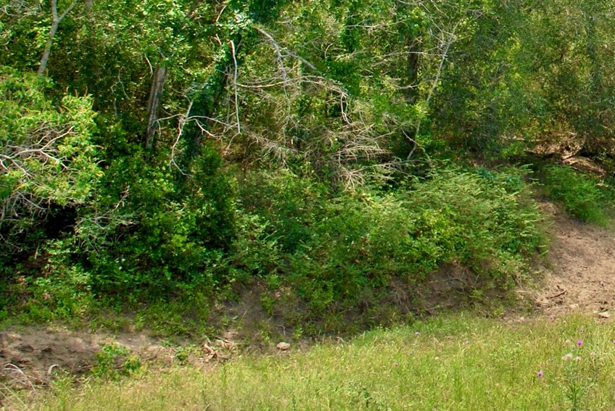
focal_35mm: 69
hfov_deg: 27.1
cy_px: 30
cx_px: 652
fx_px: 1180
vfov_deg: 19.4
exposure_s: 1/200
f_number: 6.3
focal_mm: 18
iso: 100
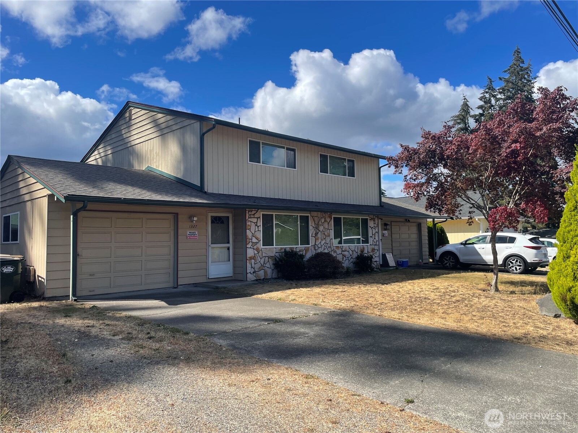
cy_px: 216
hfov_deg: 67.3
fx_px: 434
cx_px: 289
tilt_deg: +4.6
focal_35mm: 26
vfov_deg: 53.1
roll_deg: +0.7
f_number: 1.6
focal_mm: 4.2
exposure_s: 1/2817
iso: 32
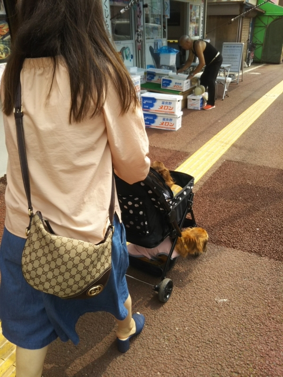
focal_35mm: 30
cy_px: 188
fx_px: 327
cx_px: 142
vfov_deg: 60.0
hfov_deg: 46.8
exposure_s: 1/546
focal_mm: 4
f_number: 2.2
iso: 25
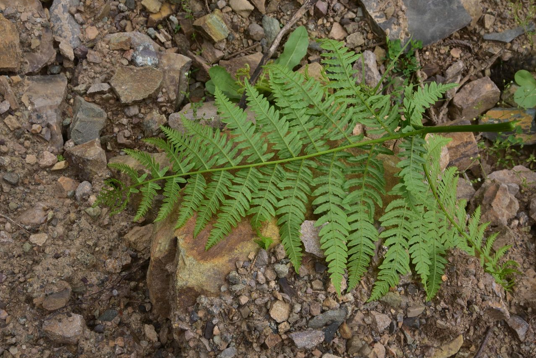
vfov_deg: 26.5
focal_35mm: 51
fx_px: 759
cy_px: 178
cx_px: 266
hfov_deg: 38.9
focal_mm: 50
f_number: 18
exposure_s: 1/125
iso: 320
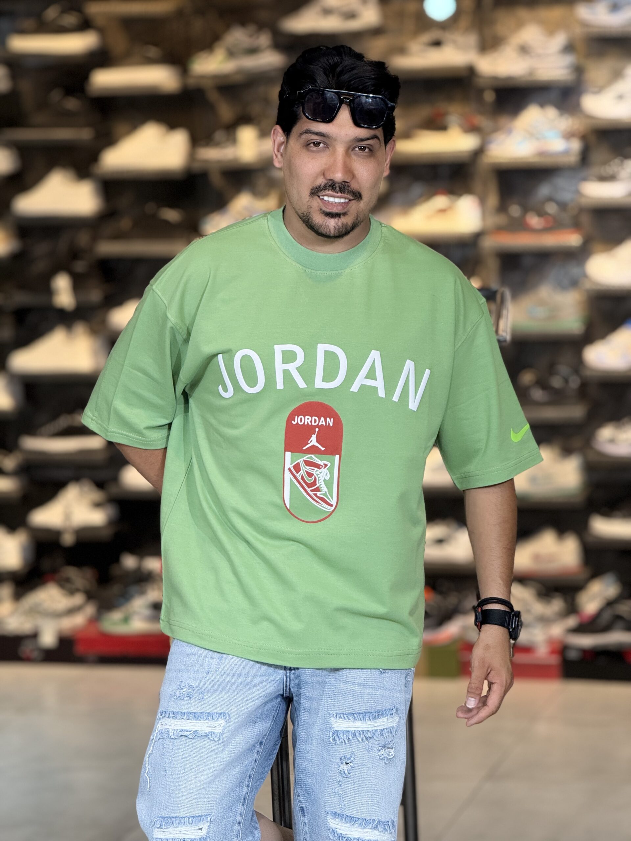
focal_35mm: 120
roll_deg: +1.0
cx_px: 316
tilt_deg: -5.9
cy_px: 420
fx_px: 2917
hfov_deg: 12.3
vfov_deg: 16.4
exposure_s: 1/100
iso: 160
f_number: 2.8
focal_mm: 15.66
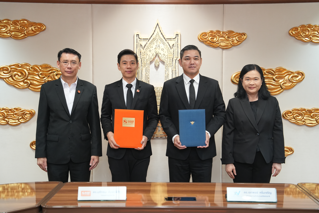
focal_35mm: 54
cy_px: 106
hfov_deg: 36.9
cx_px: 160
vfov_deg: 25.1
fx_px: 478
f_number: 4
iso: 2500
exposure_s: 1/125
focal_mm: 54
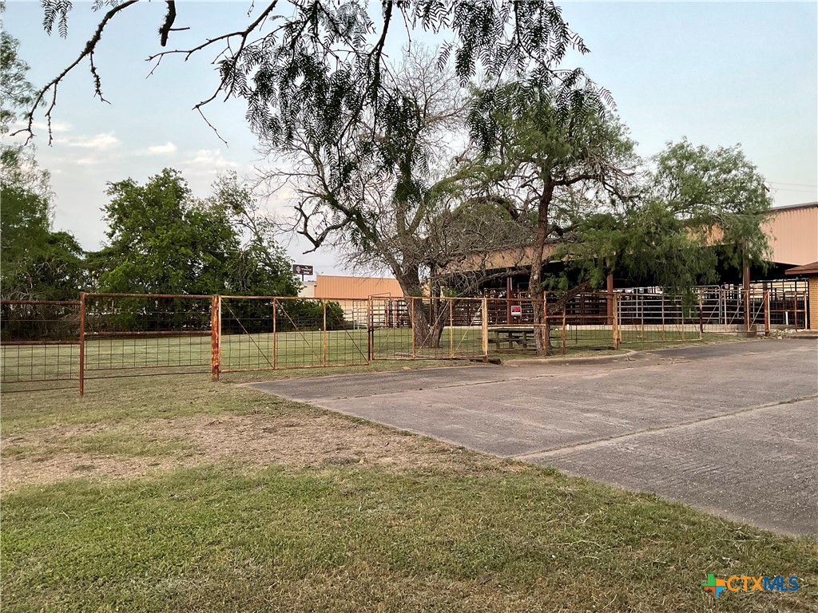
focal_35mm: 29
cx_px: 409
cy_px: 306
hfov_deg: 61.7
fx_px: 685
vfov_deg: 48.2
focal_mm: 3
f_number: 1.8
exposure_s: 1/122
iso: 50
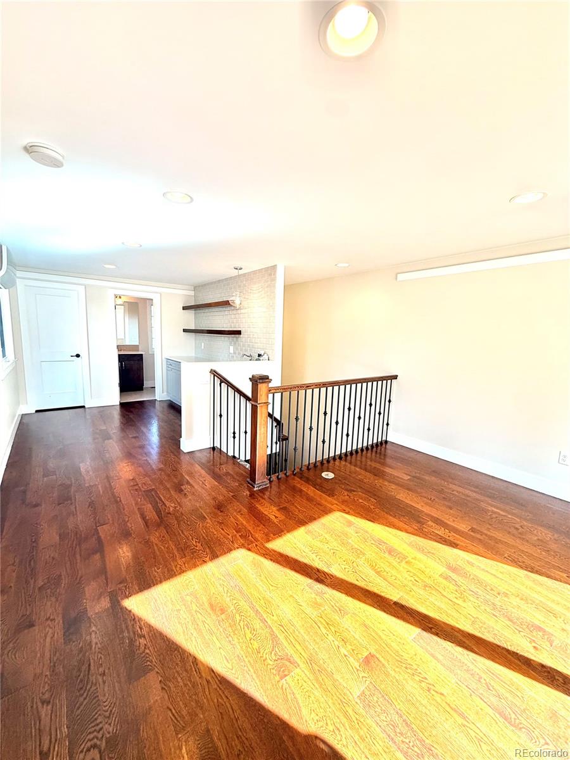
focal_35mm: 14
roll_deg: -2.2
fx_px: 307
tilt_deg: -8.0
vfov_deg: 102.1
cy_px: 380
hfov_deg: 85.7
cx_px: 285
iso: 100
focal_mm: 2.22
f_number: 2.2
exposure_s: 1/120
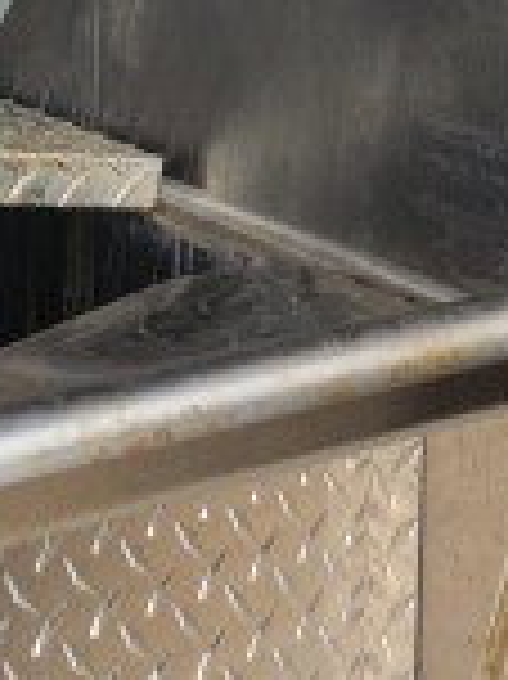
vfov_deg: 11.5
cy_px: -1124
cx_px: 360
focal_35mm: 129
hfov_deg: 11.5
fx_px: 2528
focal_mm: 6.7
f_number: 1.8
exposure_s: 1/120
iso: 40
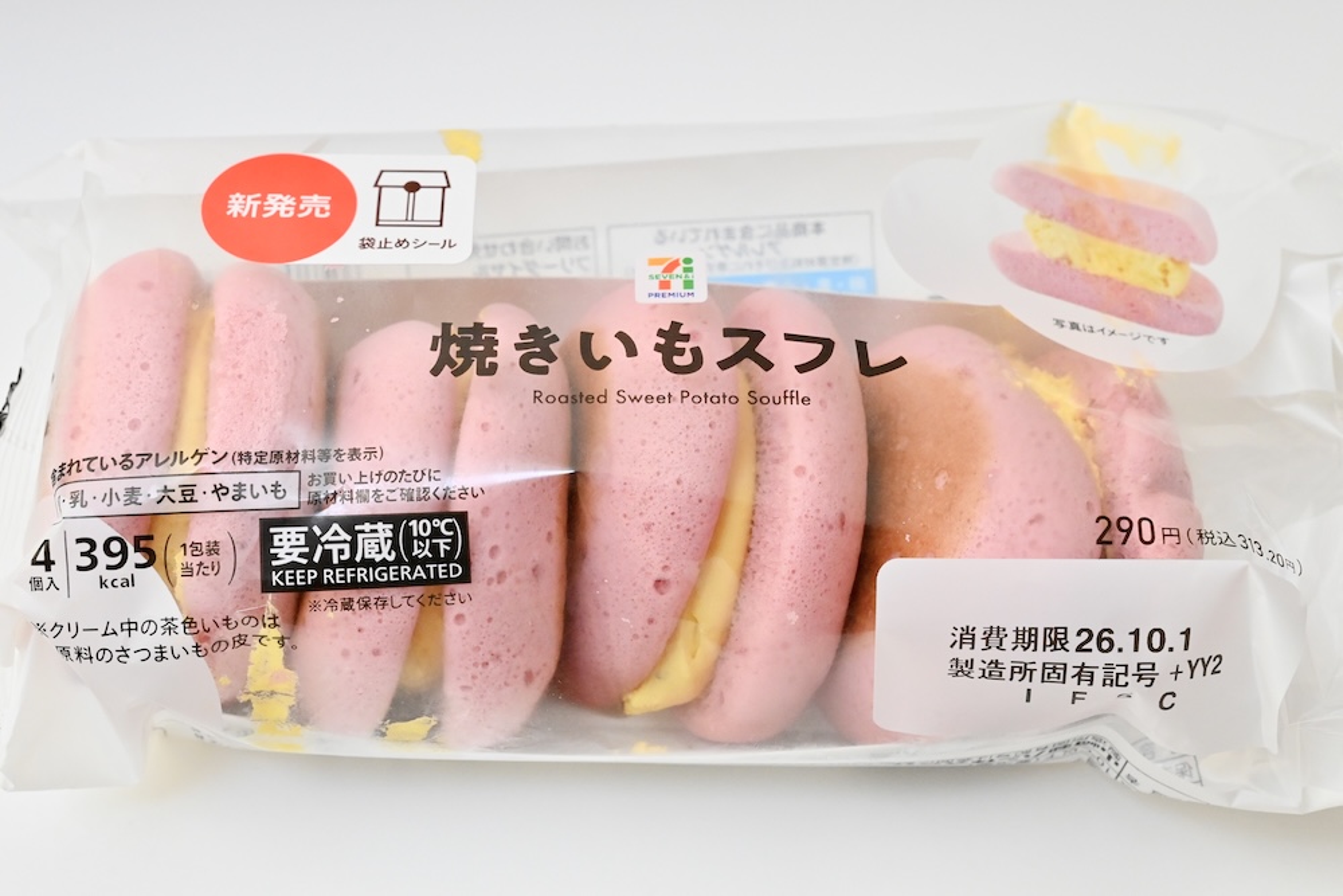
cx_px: 672
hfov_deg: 33.4
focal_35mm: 60
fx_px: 2239
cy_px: 448
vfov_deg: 22.6
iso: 6400
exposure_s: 1/200
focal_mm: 60
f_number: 13
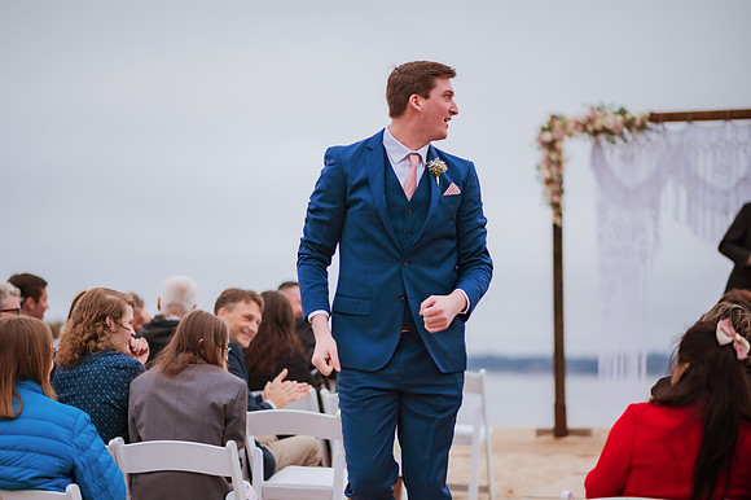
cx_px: 345
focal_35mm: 92
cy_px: 270
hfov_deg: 22.2
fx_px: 1917
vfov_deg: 14.9
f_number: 1.8
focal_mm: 85
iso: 200
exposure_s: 1/2500
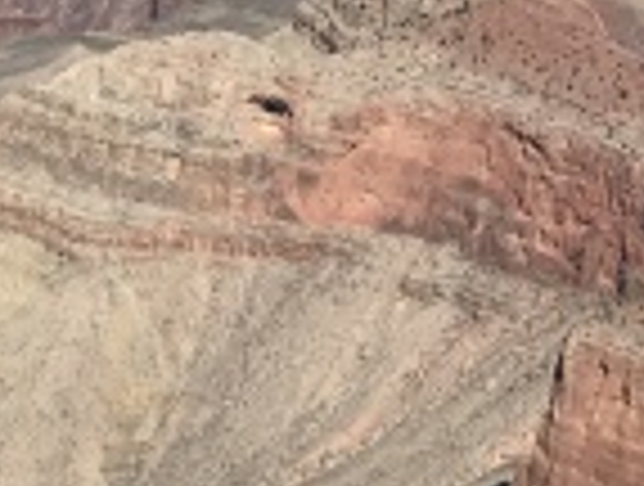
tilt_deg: -12.3
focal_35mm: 125
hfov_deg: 15.0
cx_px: -194
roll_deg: -1.2
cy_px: -126
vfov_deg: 11.6
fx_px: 2331
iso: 20
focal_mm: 3.99
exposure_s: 1/4566
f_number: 1.8
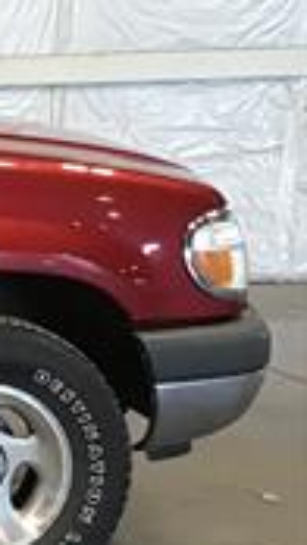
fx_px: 1793
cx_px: -689
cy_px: 238
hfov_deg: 8.0
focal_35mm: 124
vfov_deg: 17.3
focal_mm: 3.3
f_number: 2.4
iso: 64
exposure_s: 1/30
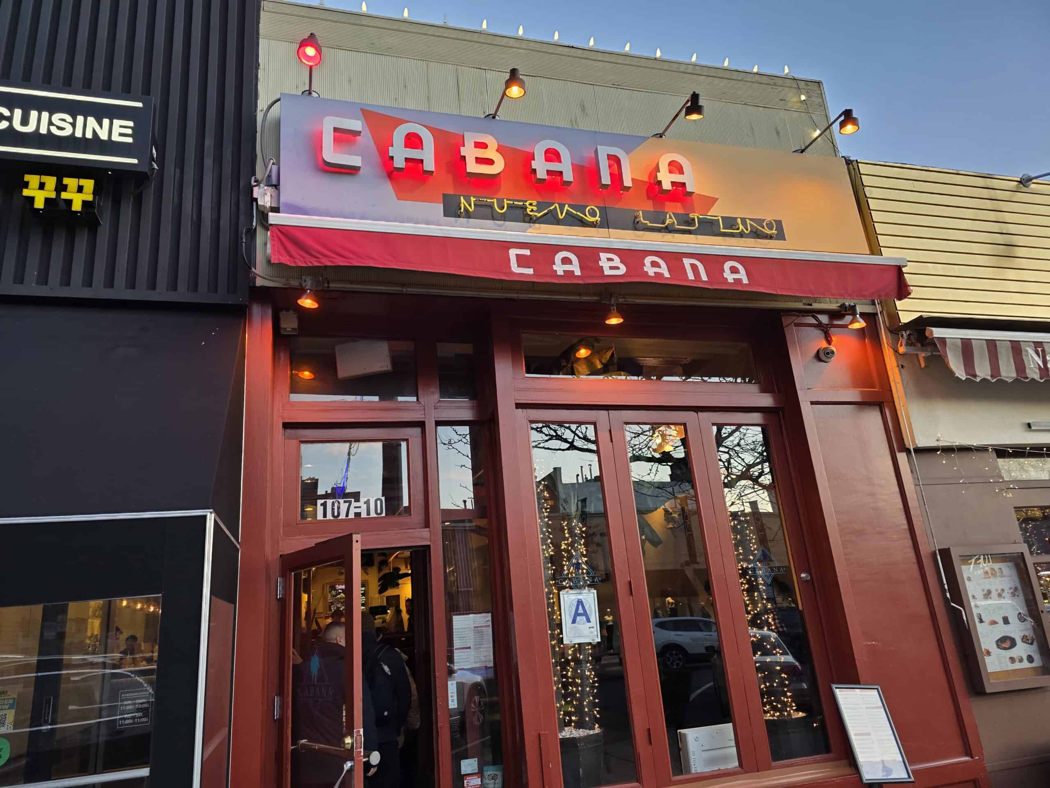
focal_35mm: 23
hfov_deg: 73.9
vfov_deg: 58.9
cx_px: 525
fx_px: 698
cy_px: 394
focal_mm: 6.3
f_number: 1.7
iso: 160
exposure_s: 1/120
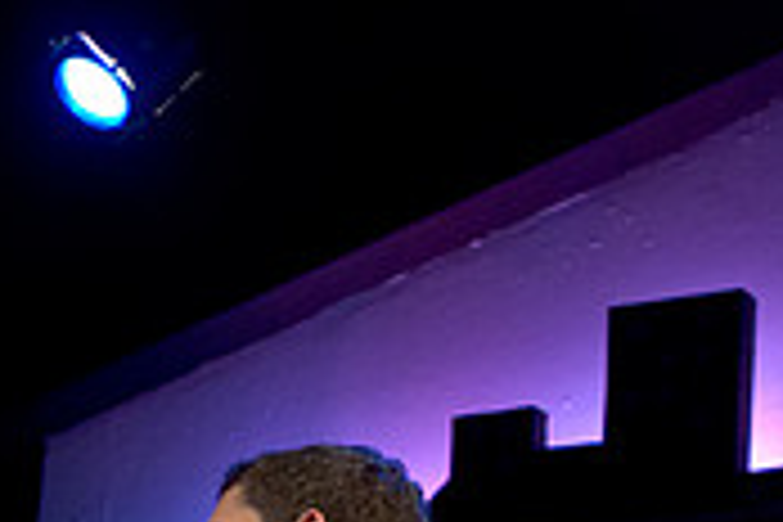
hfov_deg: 11.7
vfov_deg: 7.7
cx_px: 22
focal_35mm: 175
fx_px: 3799
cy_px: 862
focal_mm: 35
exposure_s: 1/100
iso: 3200
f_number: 2.8
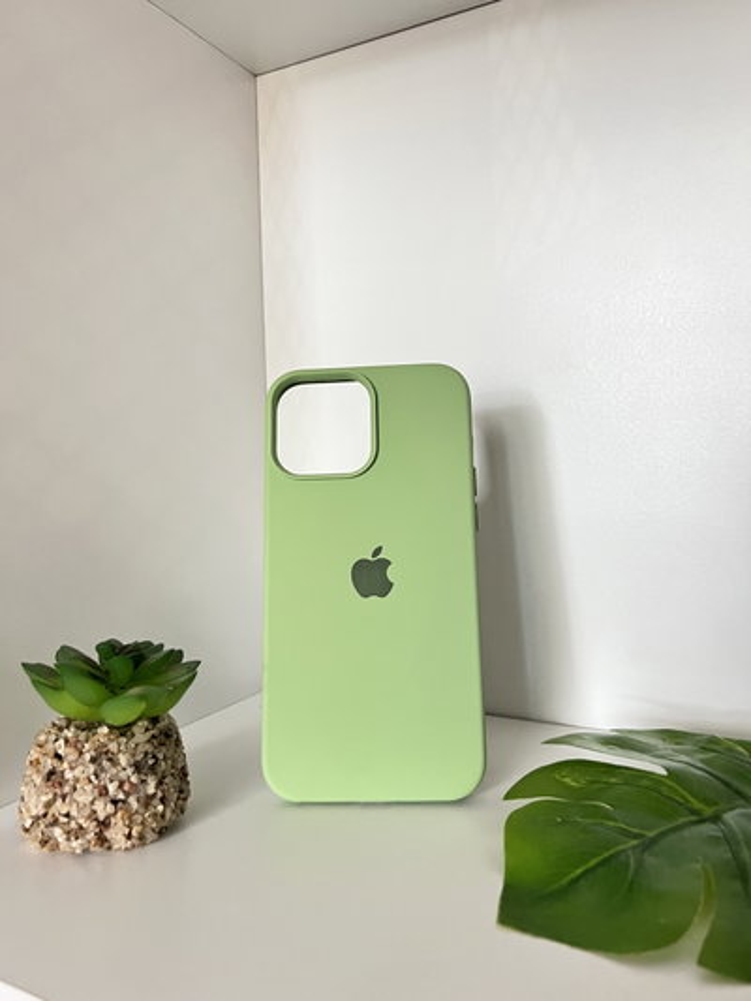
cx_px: 376
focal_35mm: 26
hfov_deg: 53.1
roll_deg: +3.0
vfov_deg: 67.3
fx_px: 752
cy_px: 500
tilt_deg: -3.8
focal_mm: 5.7
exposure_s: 1/60
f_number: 1.5
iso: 500
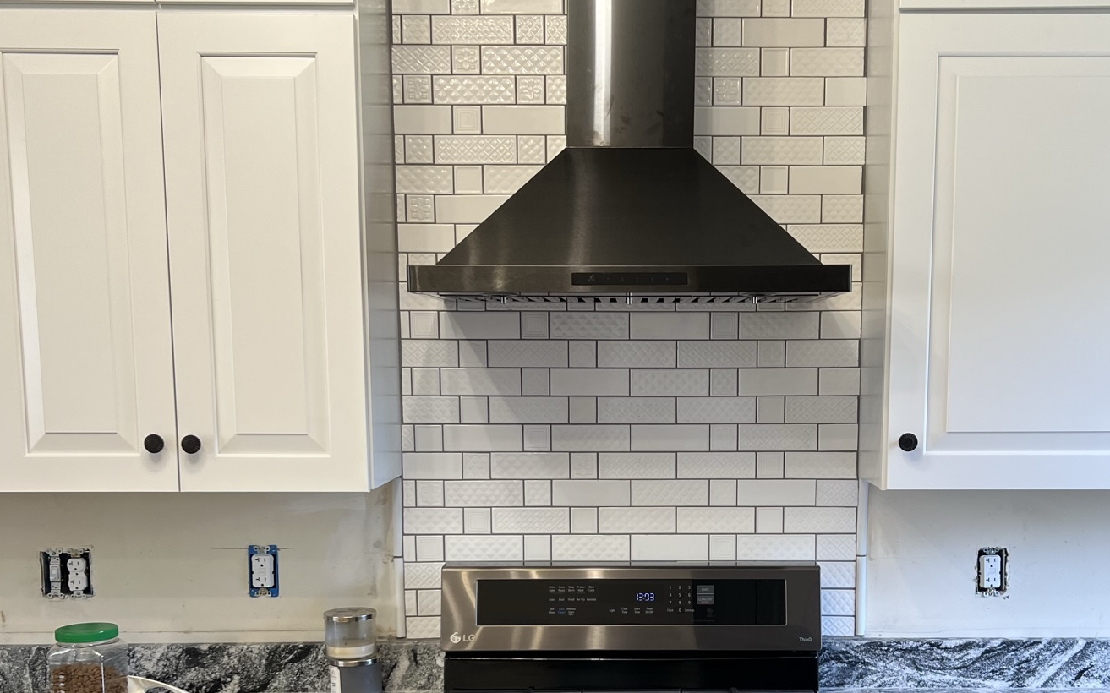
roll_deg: +0.1
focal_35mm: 43
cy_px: 517
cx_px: 632
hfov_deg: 46.1
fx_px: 1301
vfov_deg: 29.4
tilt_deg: -5.4
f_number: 1.5
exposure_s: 1/120
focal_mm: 5.7
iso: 80
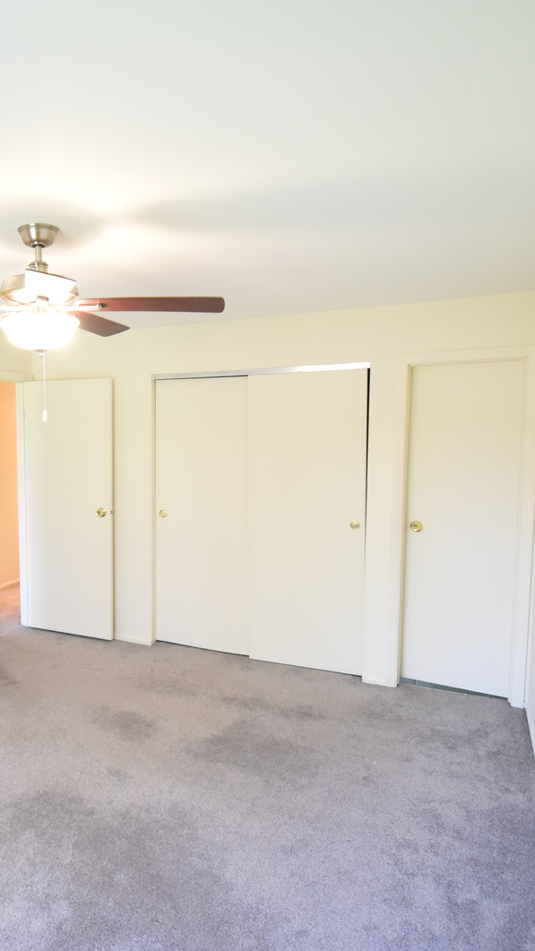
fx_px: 605
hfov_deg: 44.7
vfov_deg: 76.3
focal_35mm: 24
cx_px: 87
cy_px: 478
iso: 1250
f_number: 4.5
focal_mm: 10
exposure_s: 1/40
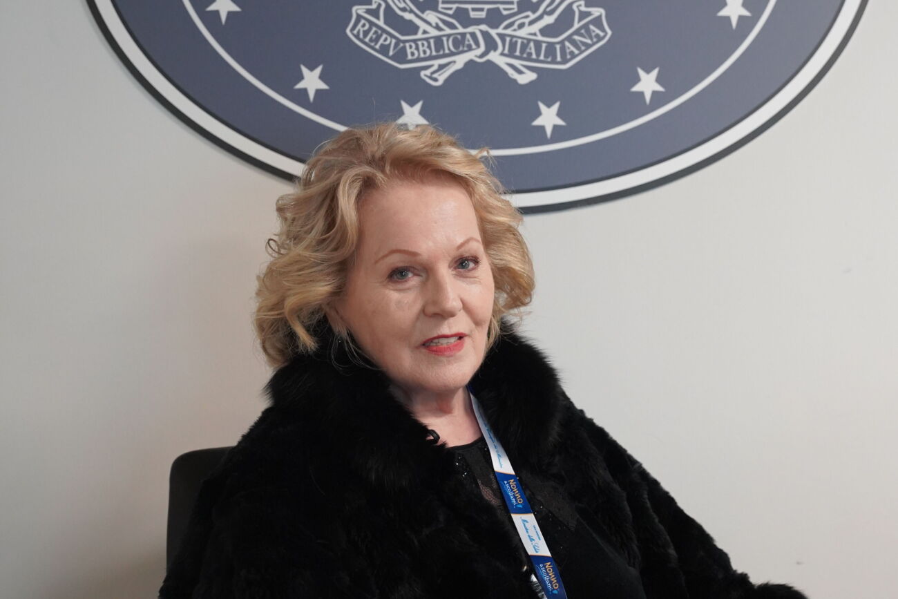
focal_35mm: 50
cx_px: 449
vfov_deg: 27.3
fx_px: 1235
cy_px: 300
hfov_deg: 40.0
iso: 4000
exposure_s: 1/160
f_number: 4
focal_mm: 49.5
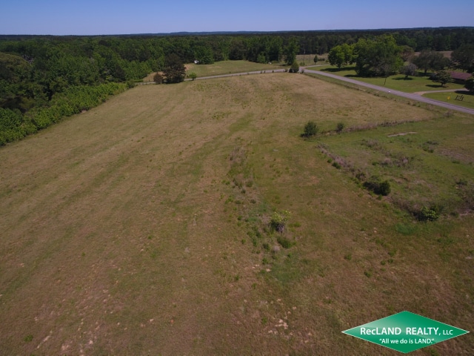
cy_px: 178
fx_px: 274
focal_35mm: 20
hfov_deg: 81.7
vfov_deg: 66.0
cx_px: 237
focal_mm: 3.61
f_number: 2.8
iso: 100
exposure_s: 1/1070
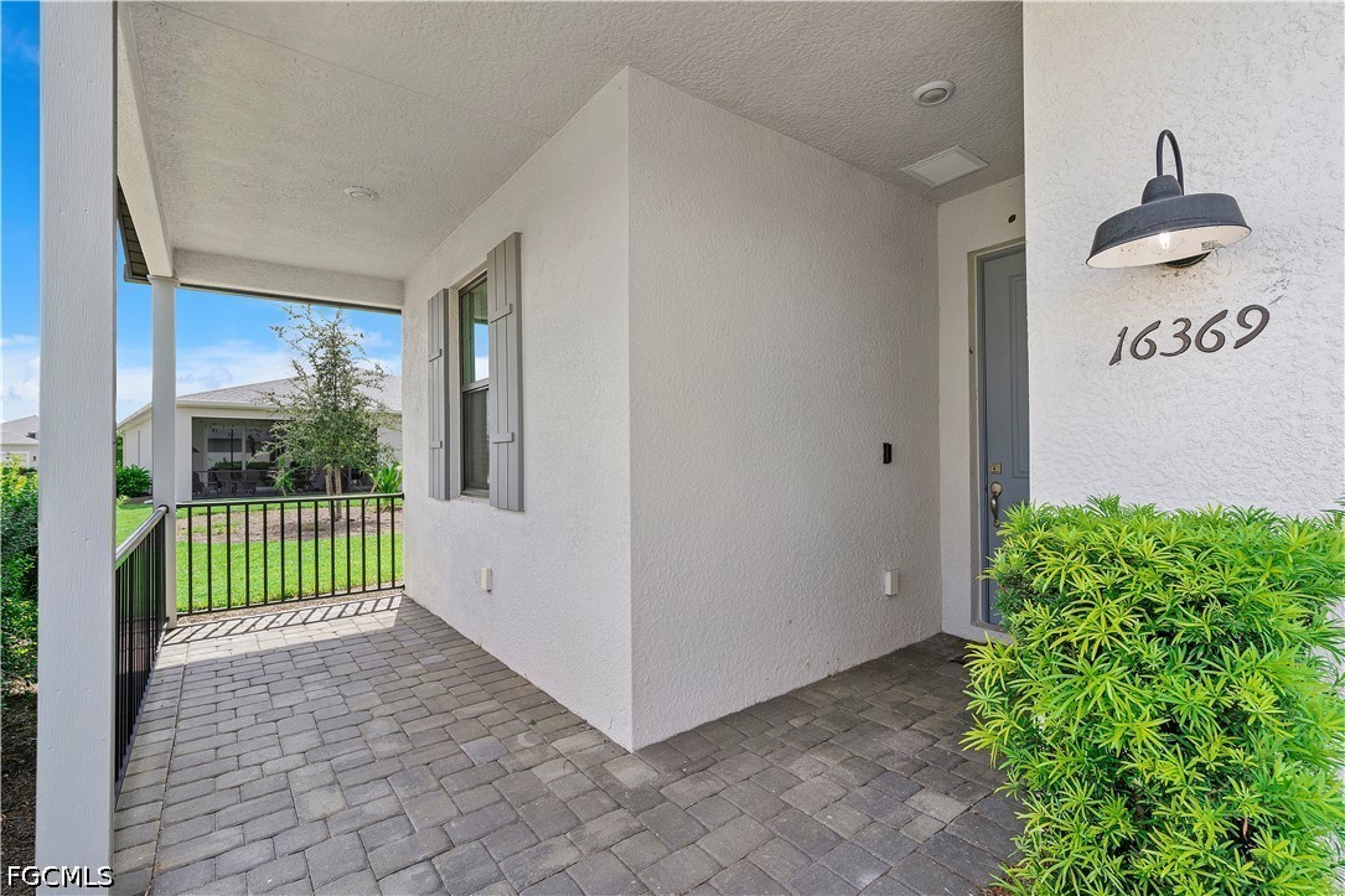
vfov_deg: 73.7
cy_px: 448
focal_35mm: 16
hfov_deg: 96.7
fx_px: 598
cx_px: 672
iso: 200
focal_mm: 16
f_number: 8
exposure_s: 1/250
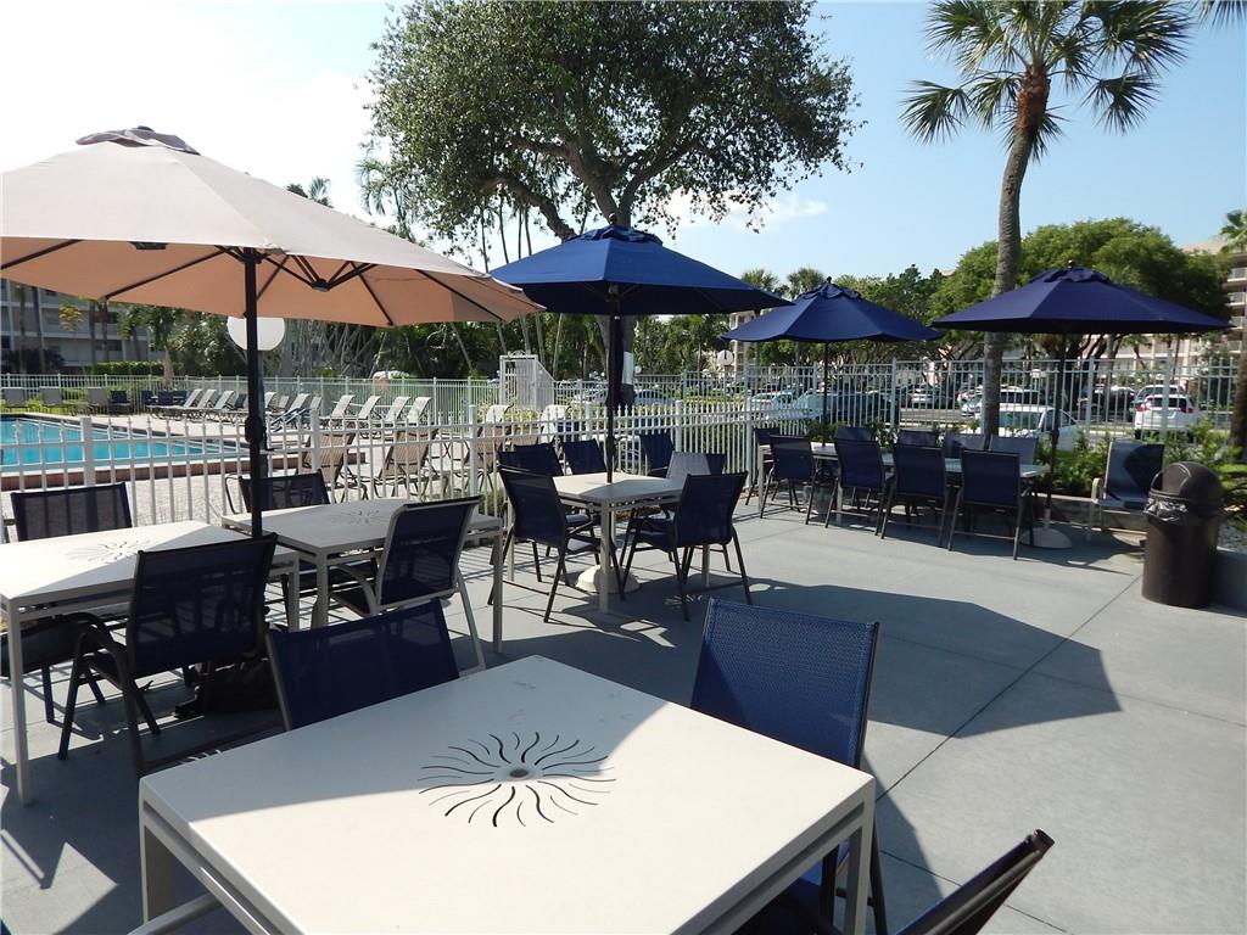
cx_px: 624
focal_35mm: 23
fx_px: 829
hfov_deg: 73.9
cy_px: 468
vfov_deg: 58.9
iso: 125
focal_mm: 4
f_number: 6
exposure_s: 1/500
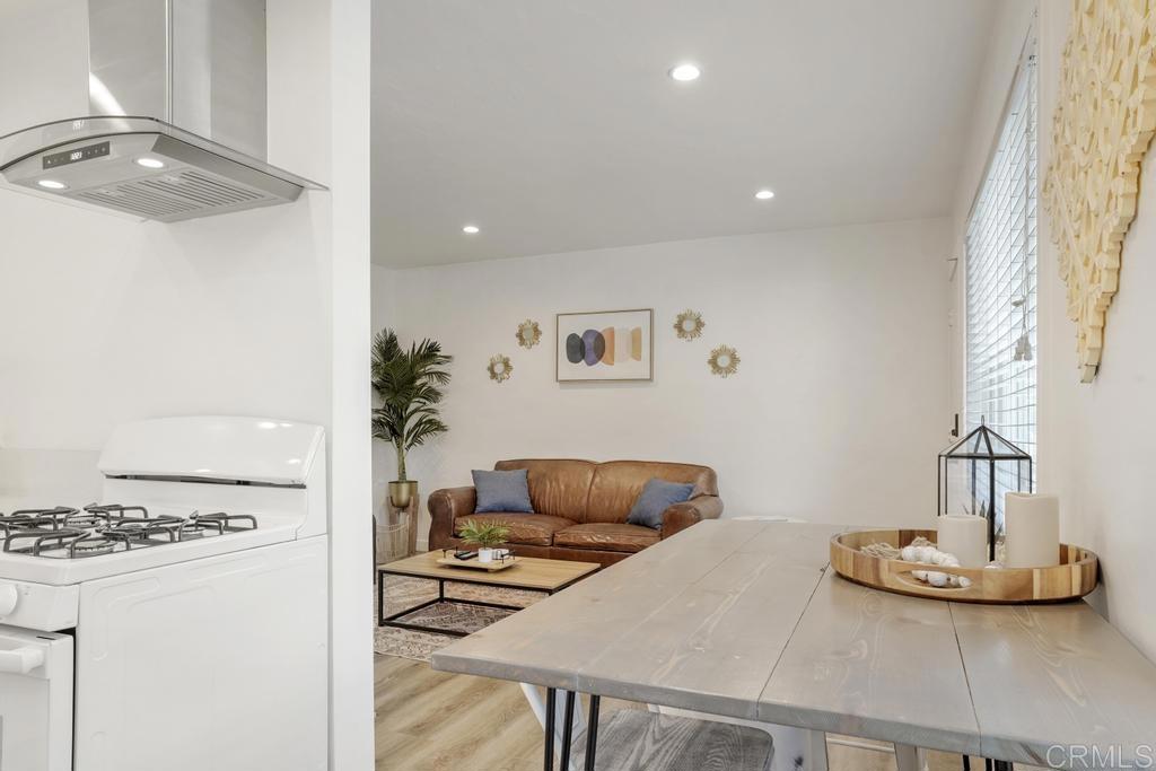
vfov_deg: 57.2
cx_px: 578
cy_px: 386
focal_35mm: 22
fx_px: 706
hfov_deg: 78.6
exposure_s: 1/2.5
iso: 800
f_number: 11
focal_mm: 22
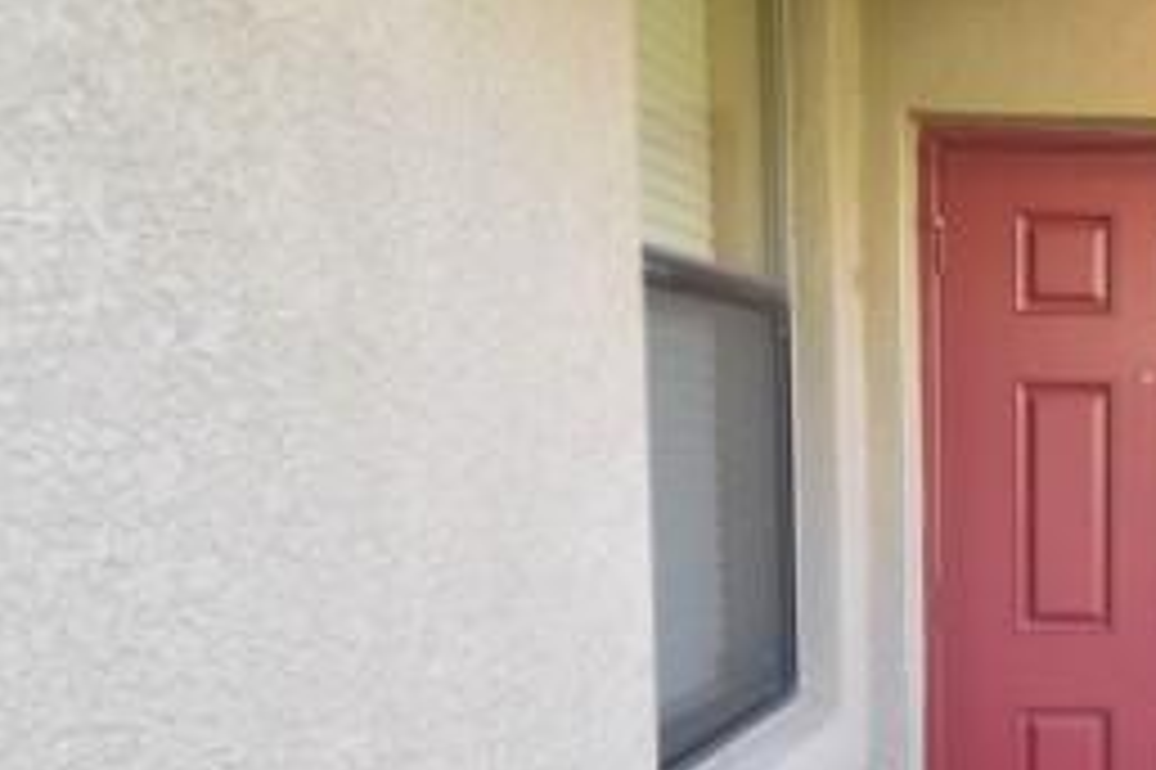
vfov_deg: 31.4
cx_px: 1255
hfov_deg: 38.8
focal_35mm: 42
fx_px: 1348
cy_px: 563
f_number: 3.5
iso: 800
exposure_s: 1/180
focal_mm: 10
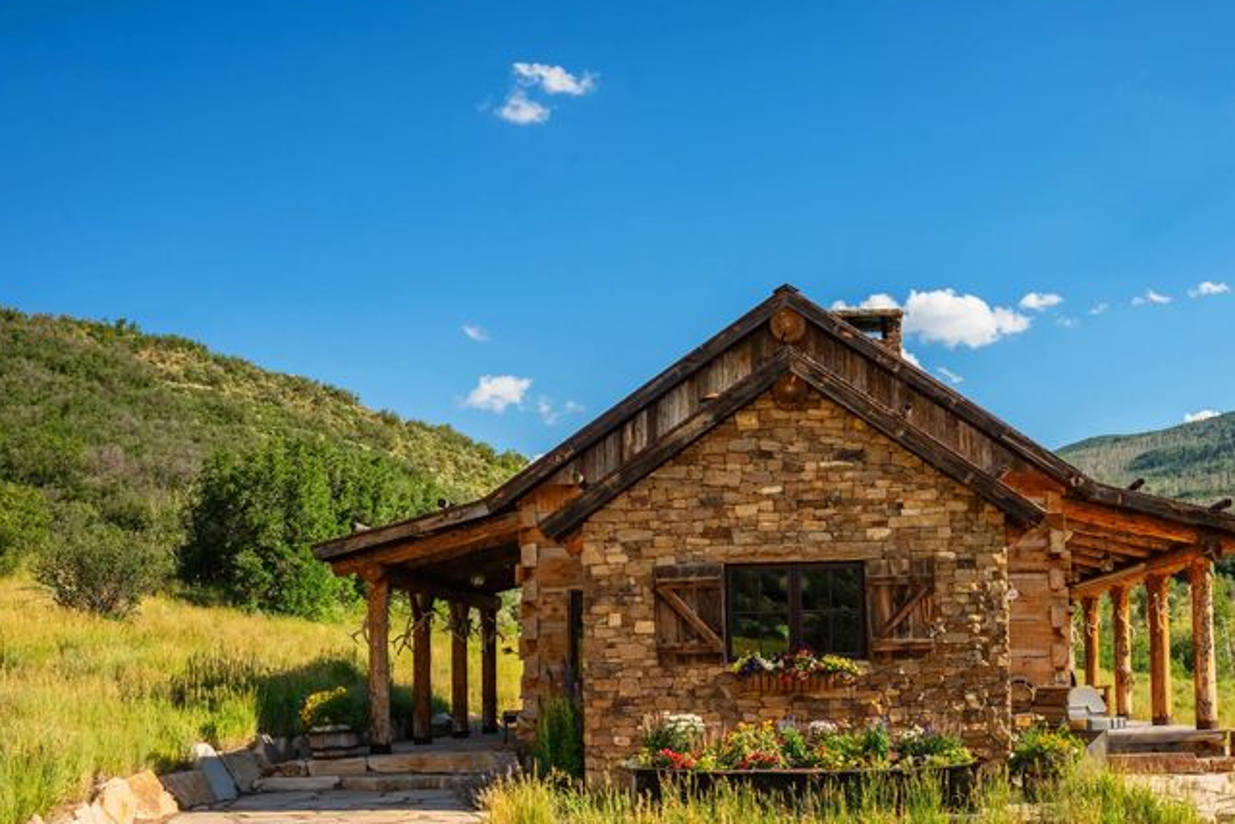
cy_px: 601
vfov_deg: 32.1
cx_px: 810
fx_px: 1411
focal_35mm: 41
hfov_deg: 46.6
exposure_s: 1/8000
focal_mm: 25.7
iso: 400
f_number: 11
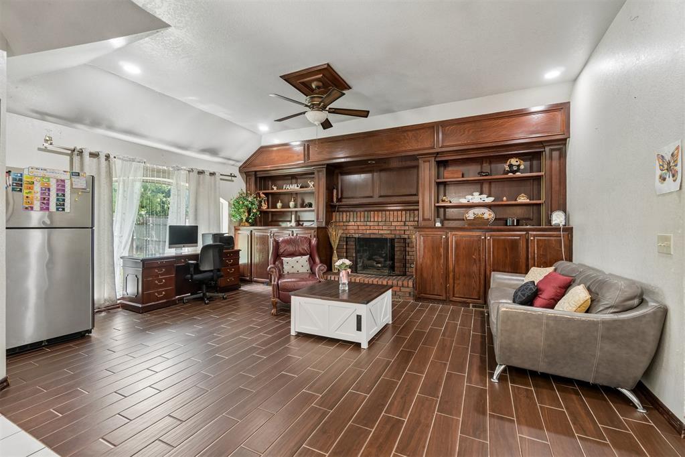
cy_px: 228
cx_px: 342
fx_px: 285
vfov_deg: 77.3
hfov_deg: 100.4
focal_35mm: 15
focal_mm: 10
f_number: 6.3
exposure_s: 1/15
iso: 200
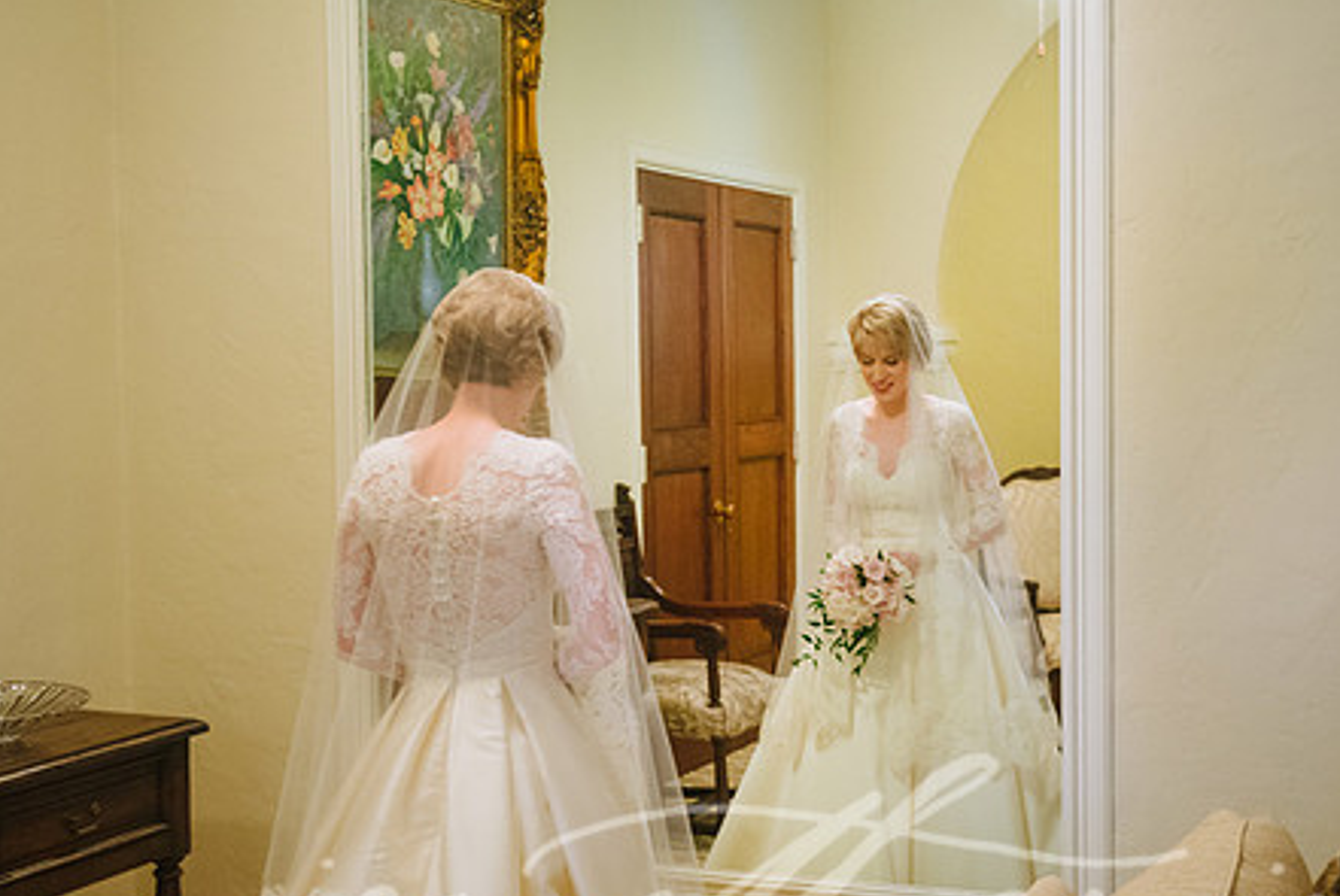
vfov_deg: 23.4
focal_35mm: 58
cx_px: 769
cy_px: 449
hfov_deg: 34.4
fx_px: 2161
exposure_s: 1/100
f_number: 2.8
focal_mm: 36
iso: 2000
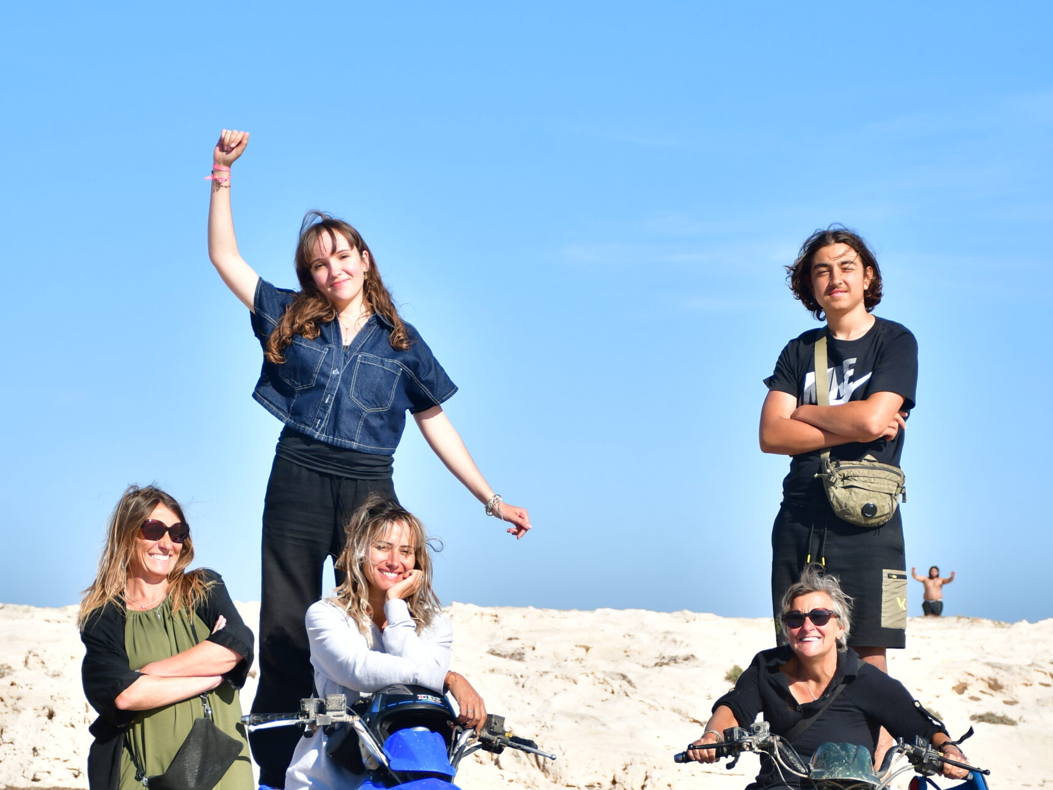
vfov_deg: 12.1
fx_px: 3711
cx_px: 528
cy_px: 635
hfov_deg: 16.2
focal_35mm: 122
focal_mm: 56
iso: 100
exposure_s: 1/800
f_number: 4.8
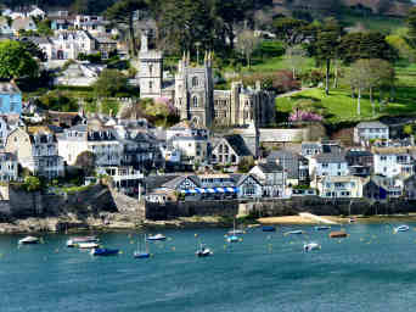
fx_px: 2882
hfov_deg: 8.3
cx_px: 208
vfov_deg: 6.2
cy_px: 156
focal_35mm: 240
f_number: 5.6
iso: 80
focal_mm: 42.6
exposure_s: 1/320
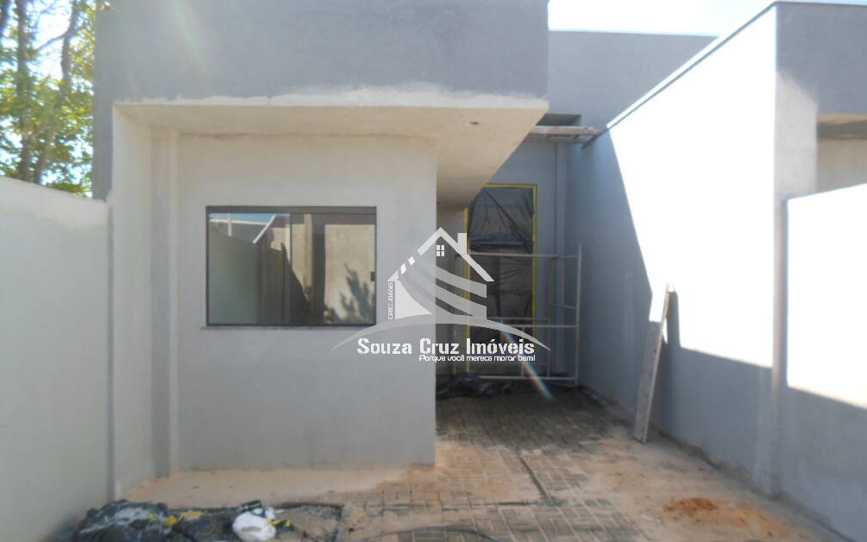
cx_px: 441
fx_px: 638
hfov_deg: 68.4
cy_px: 295
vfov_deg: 46.0
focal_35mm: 27
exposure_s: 1/350
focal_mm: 4.5
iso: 80
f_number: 2.5
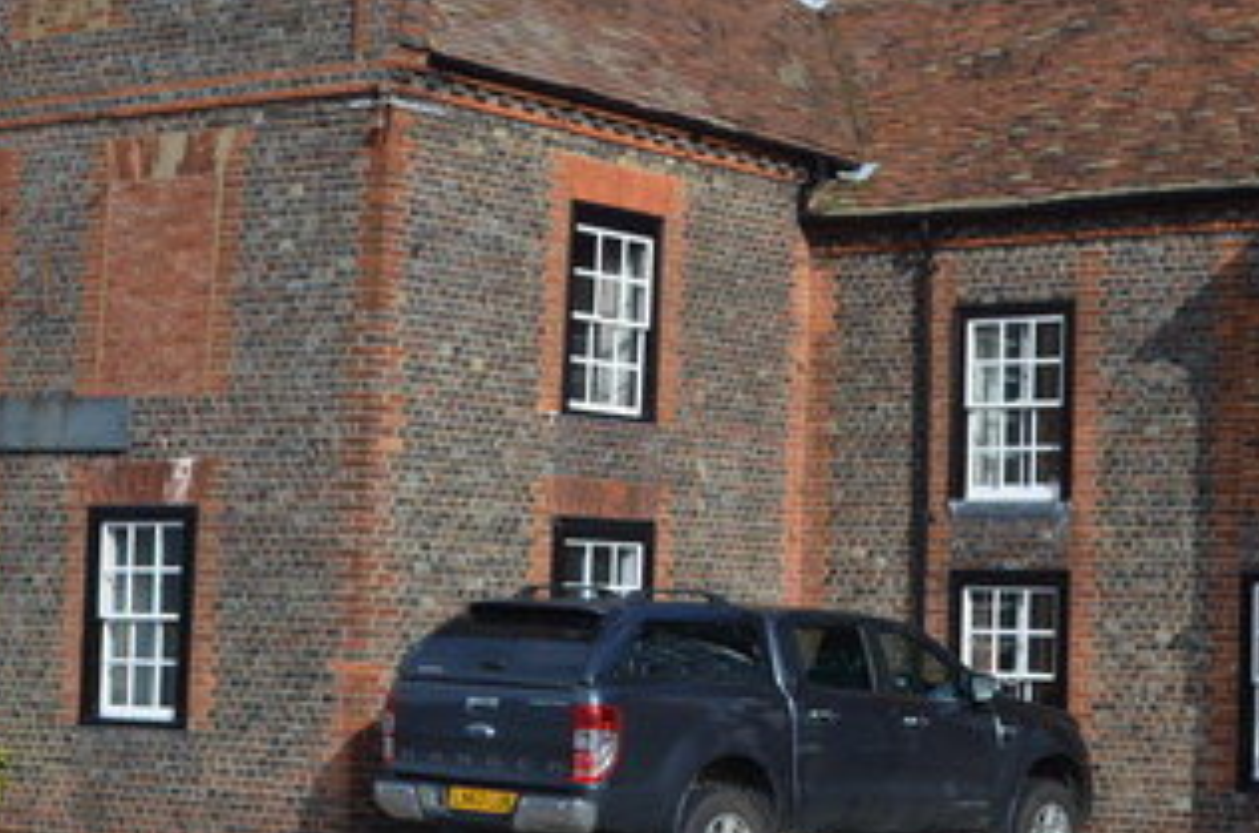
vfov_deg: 14.9
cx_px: 904
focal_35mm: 91
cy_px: 201
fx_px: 3174
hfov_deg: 22.3
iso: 125
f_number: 8
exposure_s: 1/250
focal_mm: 30
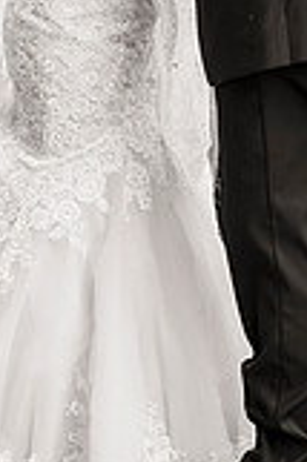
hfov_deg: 6.1
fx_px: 2858
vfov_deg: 9.1
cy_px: -123
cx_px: 99
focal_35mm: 223
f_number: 3.5
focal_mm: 80
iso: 200
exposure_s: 1/320
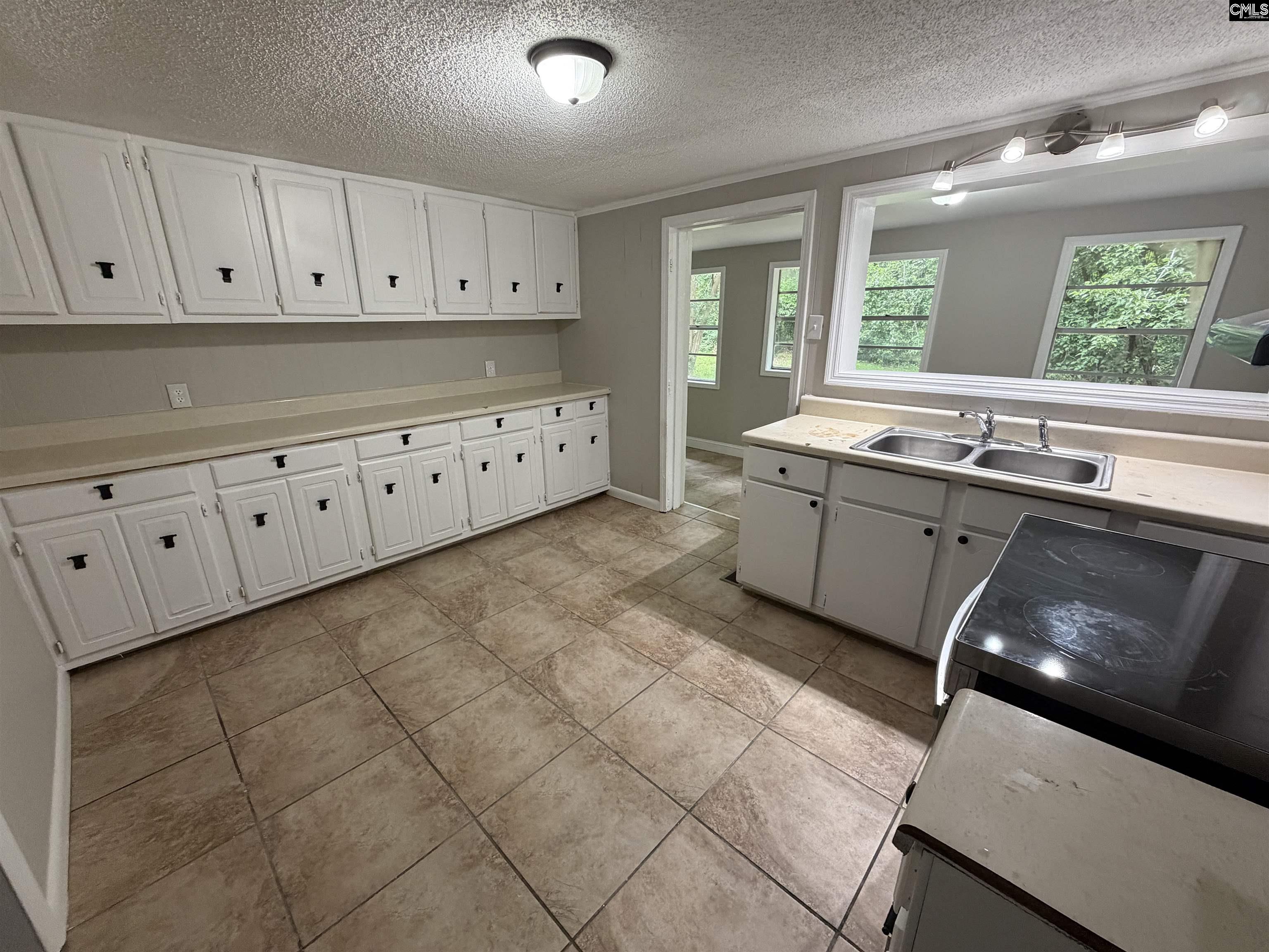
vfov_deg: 85.7
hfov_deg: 102.1
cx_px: 634
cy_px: 476
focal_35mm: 14
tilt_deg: -17.5
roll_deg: +0.9
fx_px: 513
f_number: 2.2
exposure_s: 1/60
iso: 250
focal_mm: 2.22
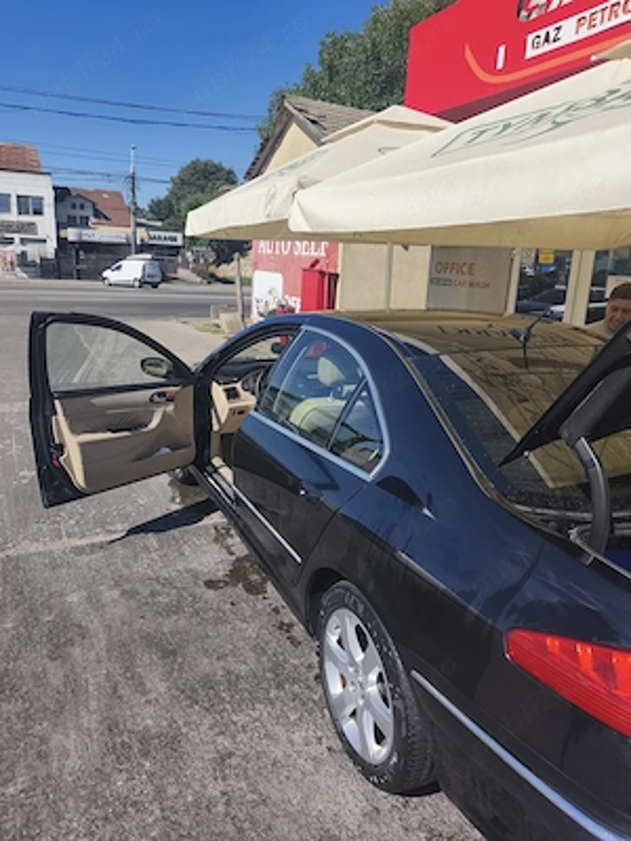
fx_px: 559
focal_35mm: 23
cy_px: 420
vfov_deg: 73.9
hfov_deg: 58.9
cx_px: 316
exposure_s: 1/1553
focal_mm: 6.18
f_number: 1.65
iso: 50
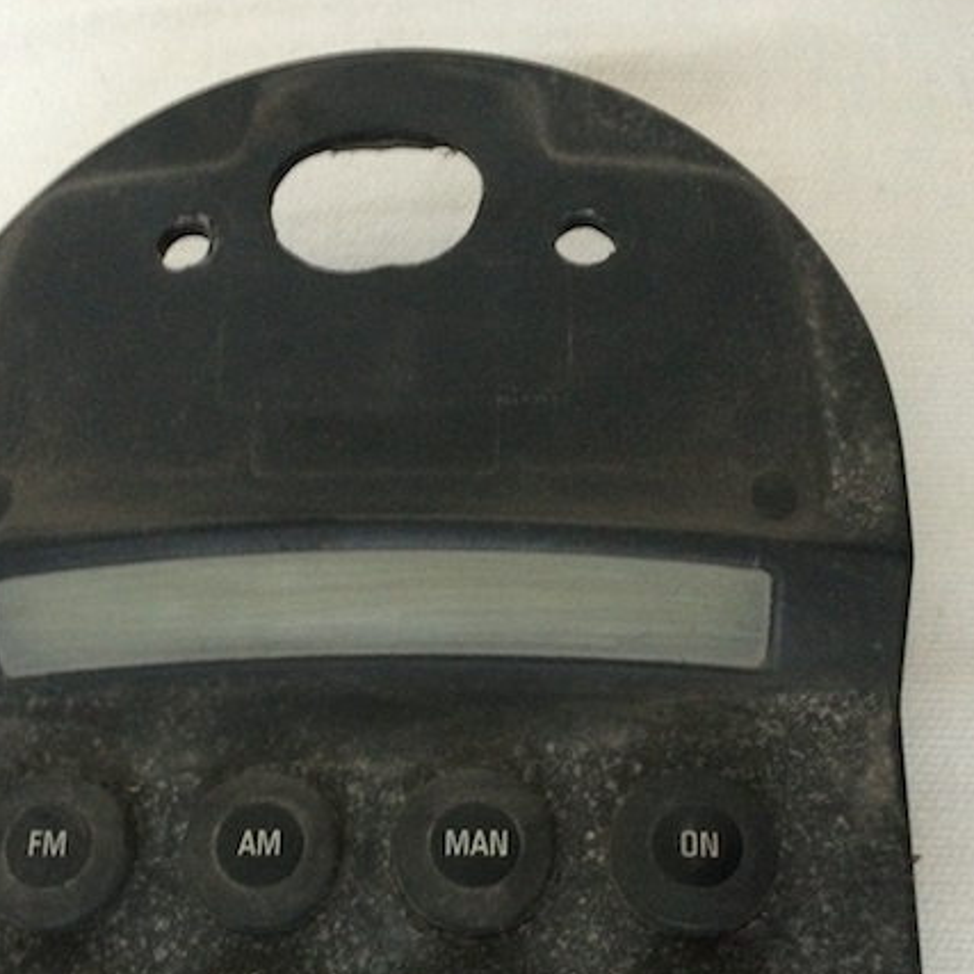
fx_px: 1528
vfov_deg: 34.6
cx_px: 381
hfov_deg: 35.2
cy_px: 730
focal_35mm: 48
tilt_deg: -76.2
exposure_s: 1/15
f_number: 2.2
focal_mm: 4.15
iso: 250
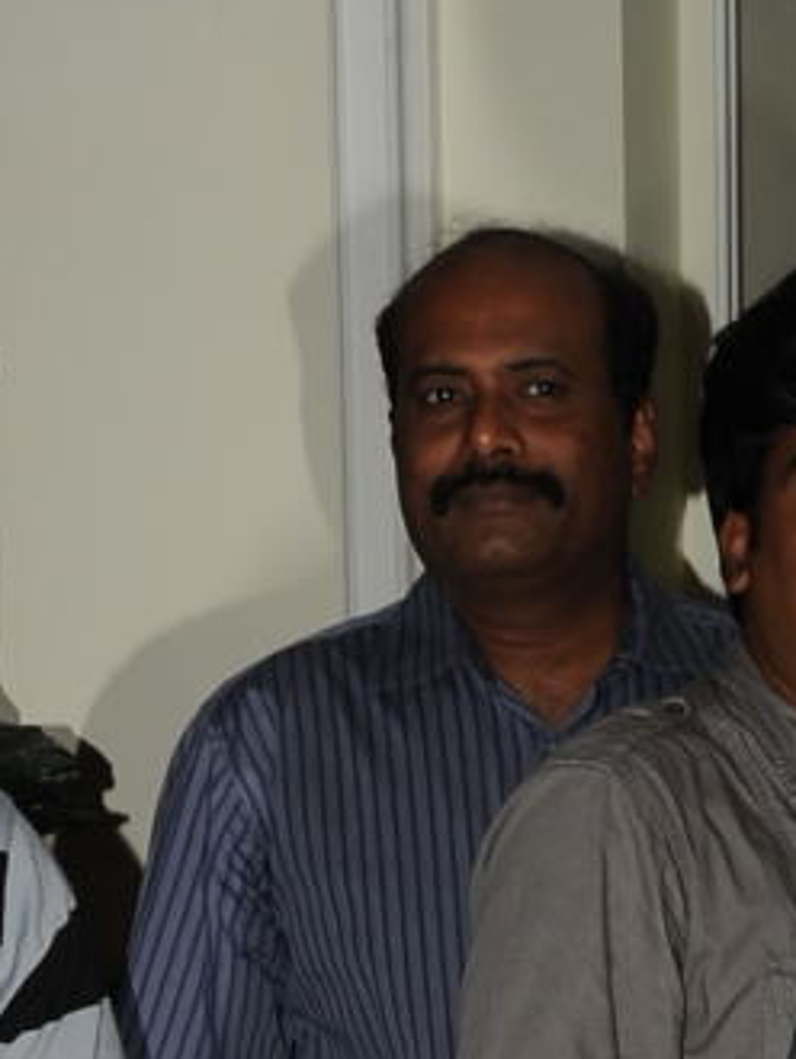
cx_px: 1083
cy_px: 1656
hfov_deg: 9.8
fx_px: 4562
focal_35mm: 149
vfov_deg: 12.5
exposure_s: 1/125
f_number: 9
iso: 200
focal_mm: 32
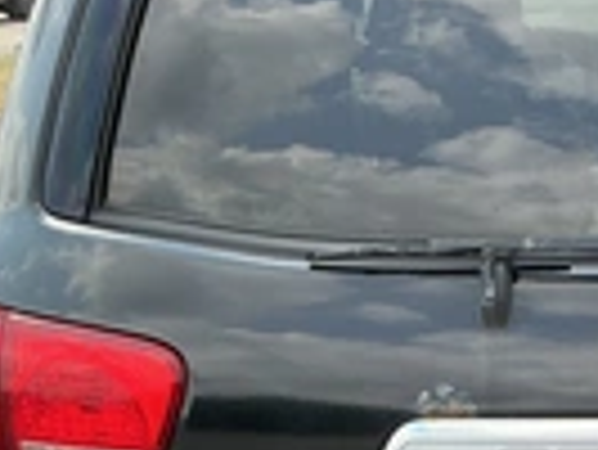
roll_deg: -0.4
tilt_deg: -20.6
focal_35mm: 84
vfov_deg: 16.6
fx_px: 1452
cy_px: 585
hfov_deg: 22.0
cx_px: 652
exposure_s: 1/297
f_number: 1.8
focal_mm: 3
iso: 25
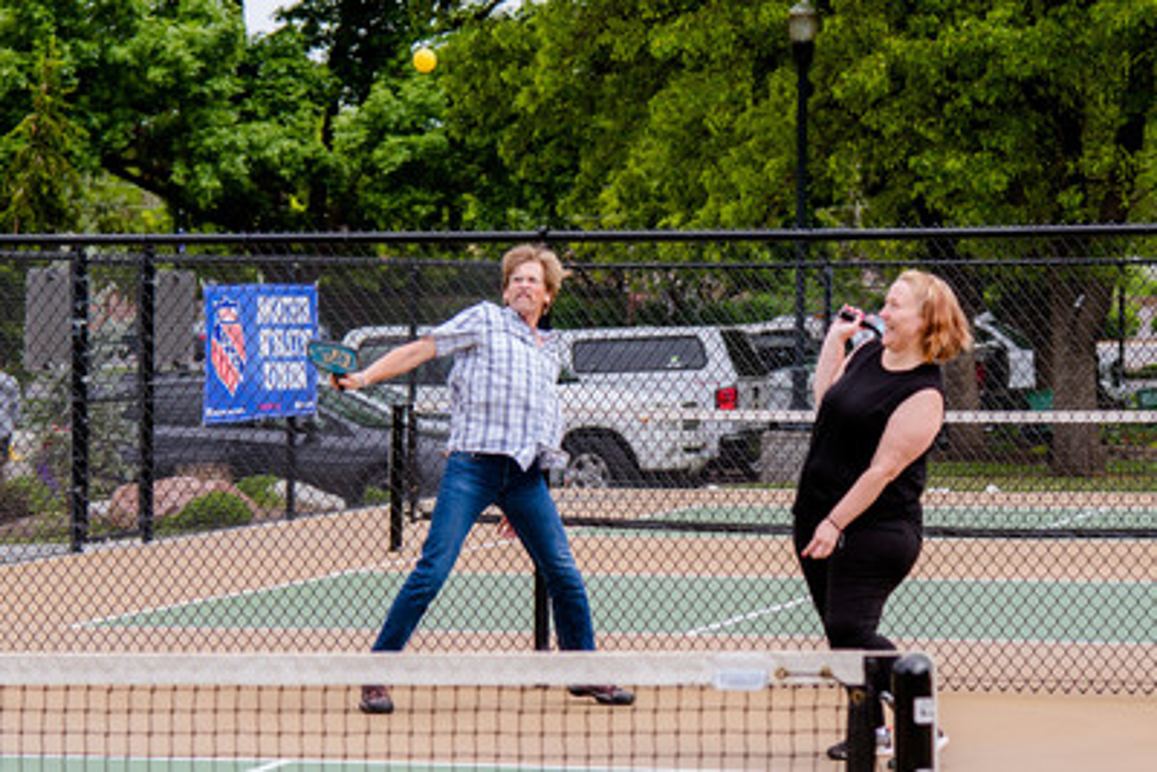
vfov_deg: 9.7
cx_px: 510
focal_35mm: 141
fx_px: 4547
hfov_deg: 14.5
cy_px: 473
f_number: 4.5
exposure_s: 1/640
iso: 200
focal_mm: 66
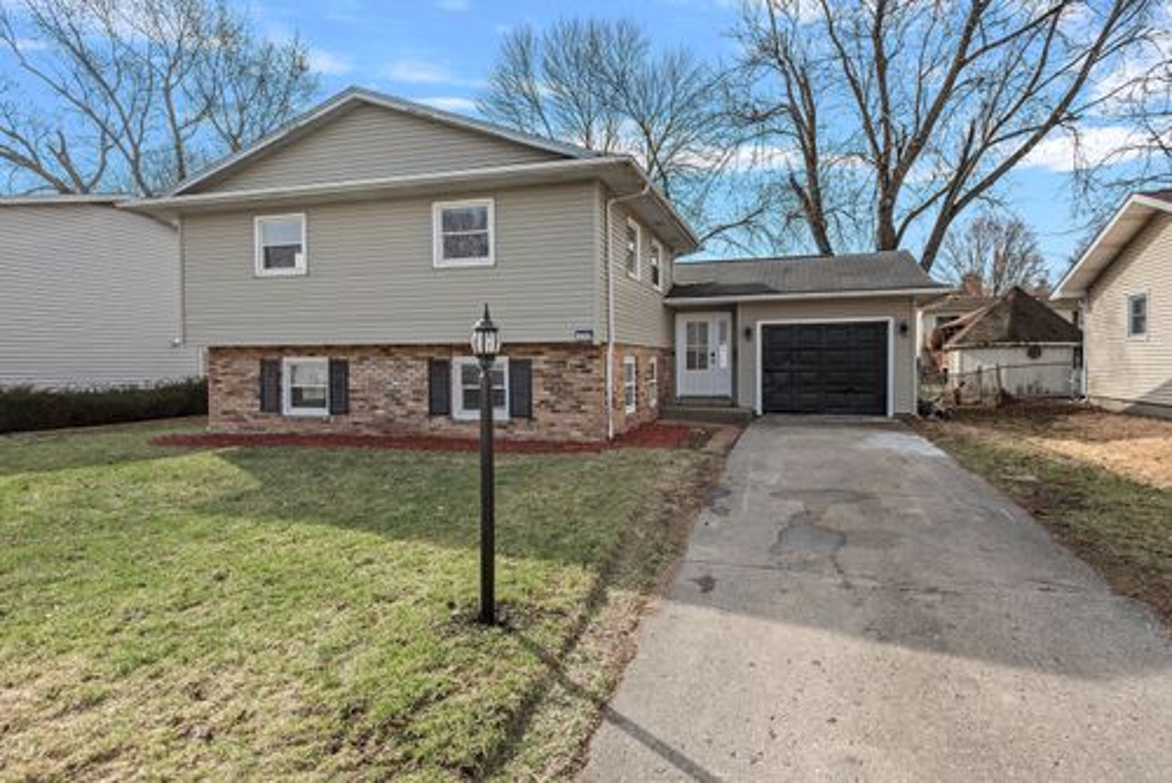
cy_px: 392
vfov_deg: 62.0
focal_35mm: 20
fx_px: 651
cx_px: 586
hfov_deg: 83.9
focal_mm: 20
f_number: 5.6
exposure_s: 1/250
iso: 250
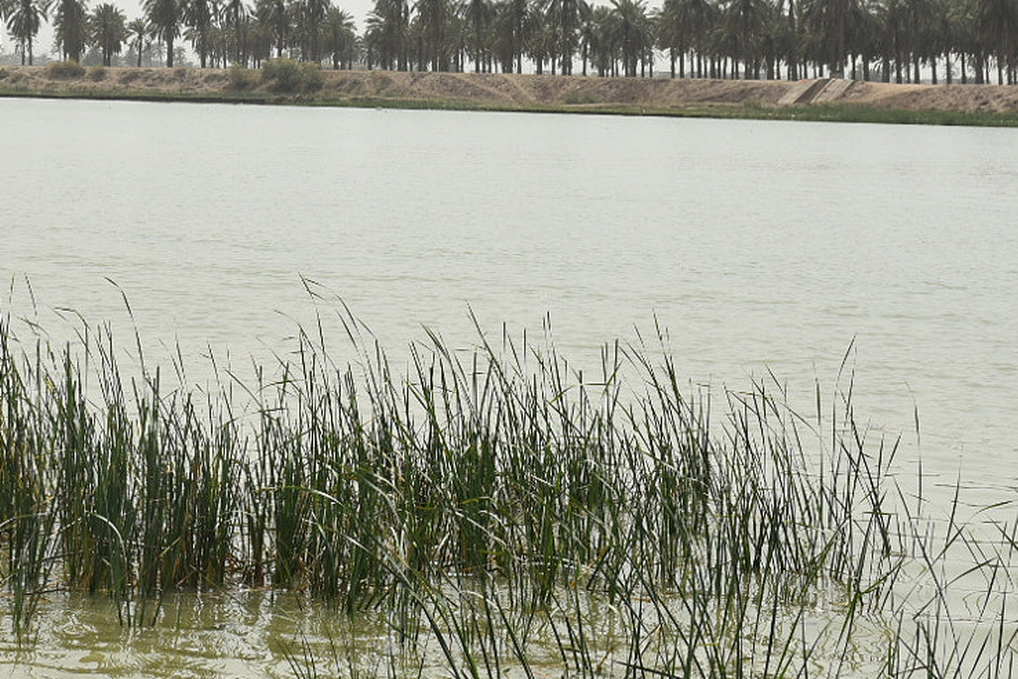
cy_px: 12
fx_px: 3676
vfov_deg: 10.5
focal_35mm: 130
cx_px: 208
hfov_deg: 15.7
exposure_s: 1/500
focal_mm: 40
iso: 110
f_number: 8
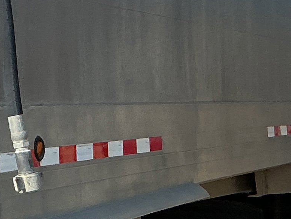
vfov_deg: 9.7
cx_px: -129
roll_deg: +1.3
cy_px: 50
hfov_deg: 12.4
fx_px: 1278
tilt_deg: +3.5
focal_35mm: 152
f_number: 1.8
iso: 25
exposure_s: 1/1534
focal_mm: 3
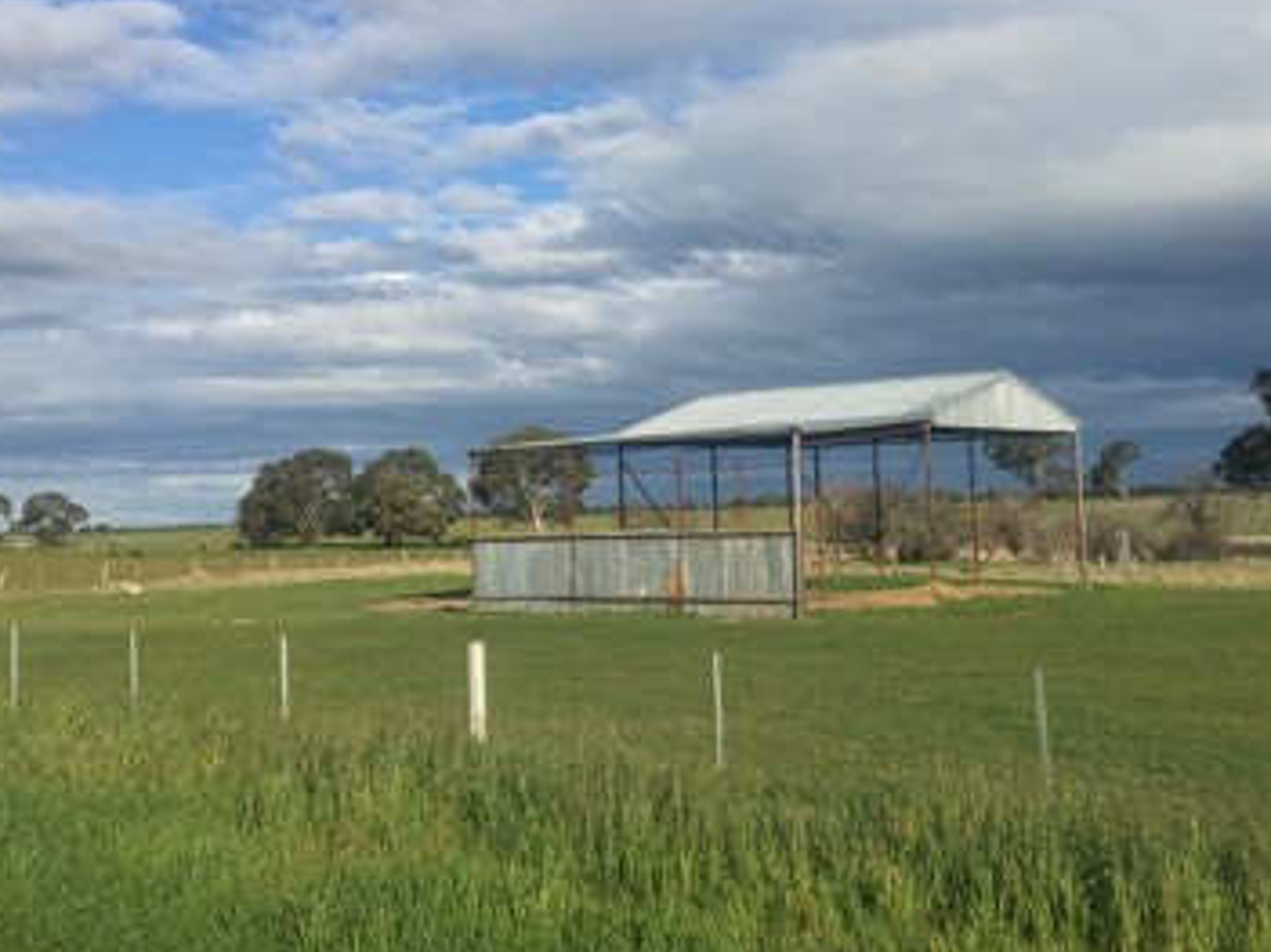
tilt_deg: +5.1
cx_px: 771
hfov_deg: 43.6
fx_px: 1578
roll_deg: +2.3
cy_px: 369
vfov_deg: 33.4
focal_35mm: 43
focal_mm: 4.15
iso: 32
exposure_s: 1/2083
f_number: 2.2
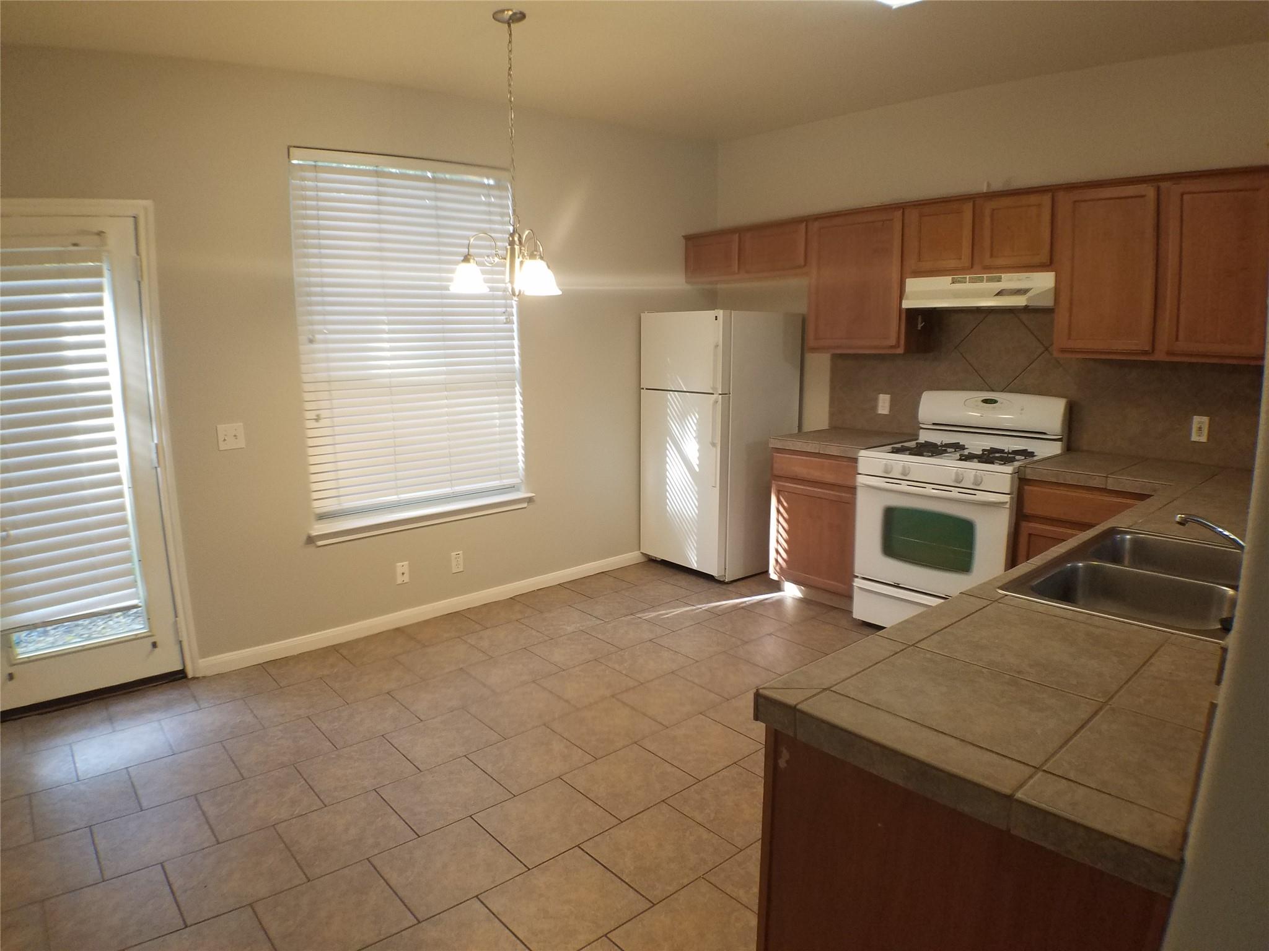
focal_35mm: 26
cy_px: 476
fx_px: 953
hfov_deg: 67.3
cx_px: 634
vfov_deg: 53.1
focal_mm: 4.2
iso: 200
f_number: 1.7
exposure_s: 1/60
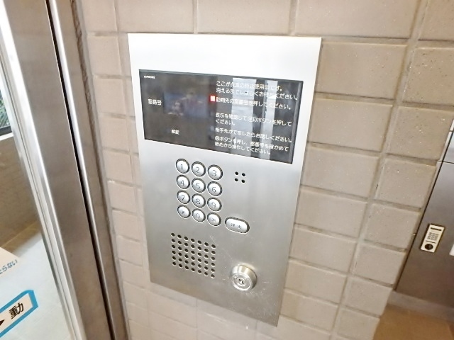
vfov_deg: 63.4
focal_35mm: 21
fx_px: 275
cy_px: 170
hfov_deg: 79.0
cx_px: 227
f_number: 3.5
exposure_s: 1/30
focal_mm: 3.7
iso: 1250
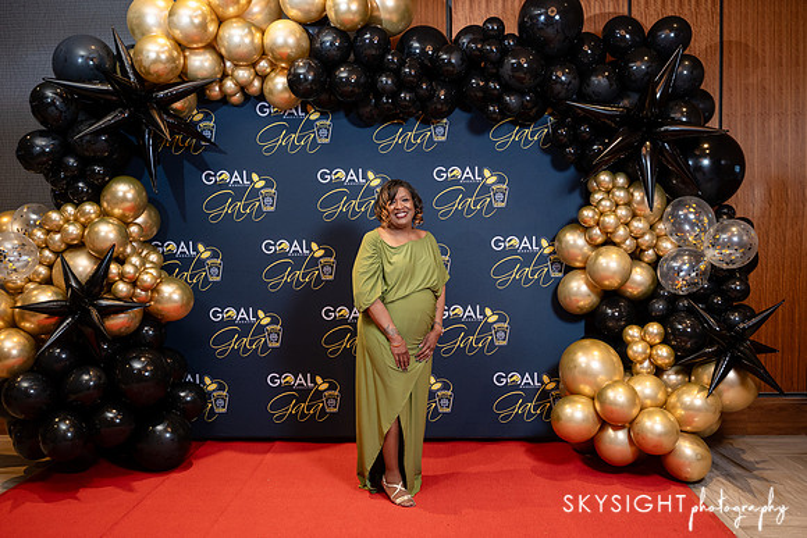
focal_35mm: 32
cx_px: 404
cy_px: 269
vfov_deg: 41.1
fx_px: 717
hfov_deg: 58.7
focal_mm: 31.5
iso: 1000
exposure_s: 1/160
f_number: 2.8
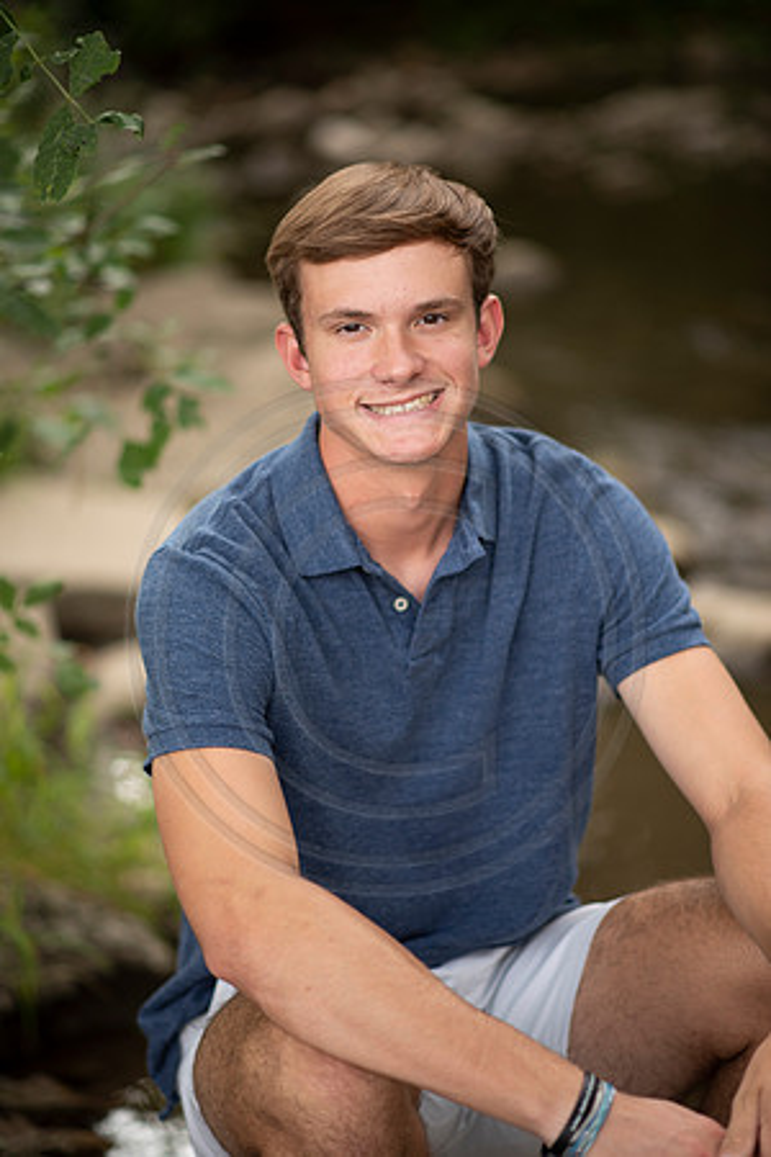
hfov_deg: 16.1
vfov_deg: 23.9
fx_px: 2730
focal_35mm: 85
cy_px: 578
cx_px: 386
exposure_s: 1/250
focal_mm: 85
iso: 125
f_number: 1.8
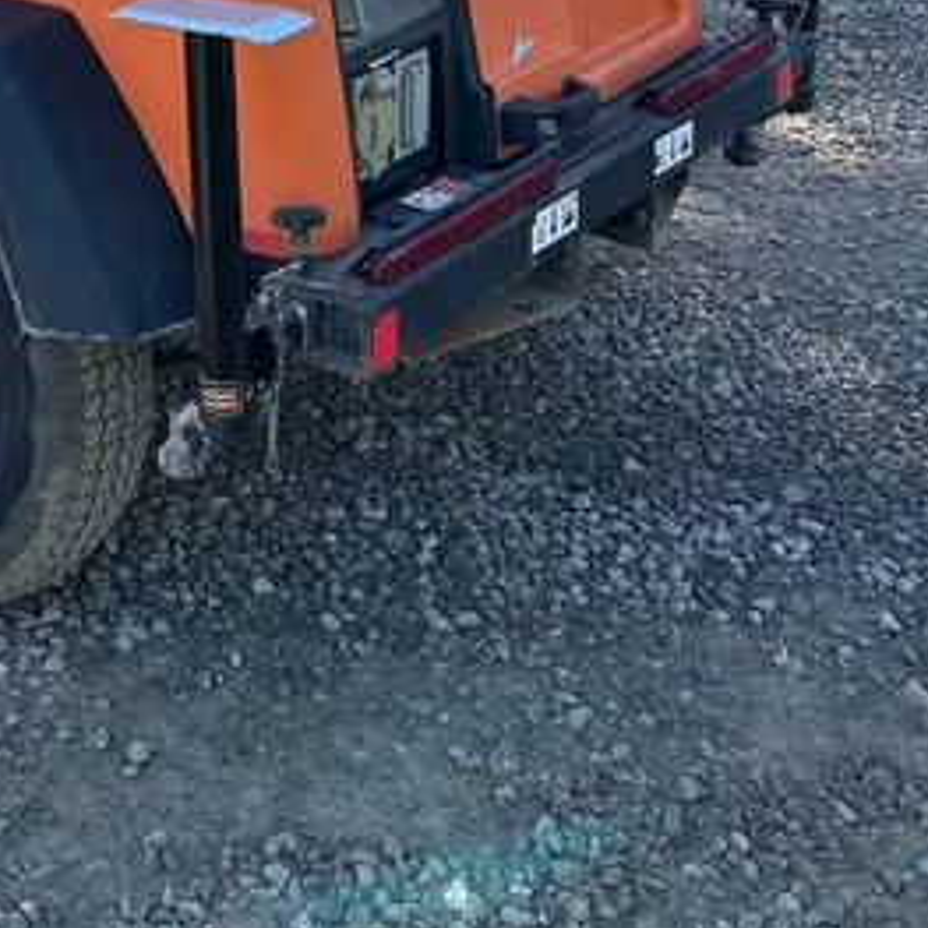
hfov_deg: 26.1
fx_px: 1941
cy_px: -355
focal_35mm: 64
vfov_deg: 23.1
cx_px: 120
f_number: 1.5
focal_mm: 5.7
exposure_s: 1/639
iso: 50
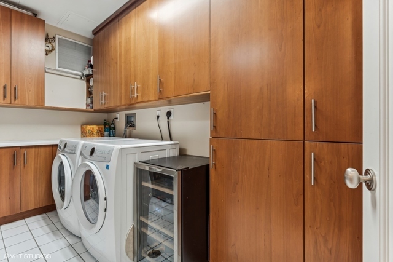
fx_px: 185
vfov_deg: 70.4
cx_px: 196
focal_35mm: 17
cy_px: 131
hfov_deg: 93.3
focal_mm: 17
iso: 320
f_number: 8
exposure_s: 1/3.33
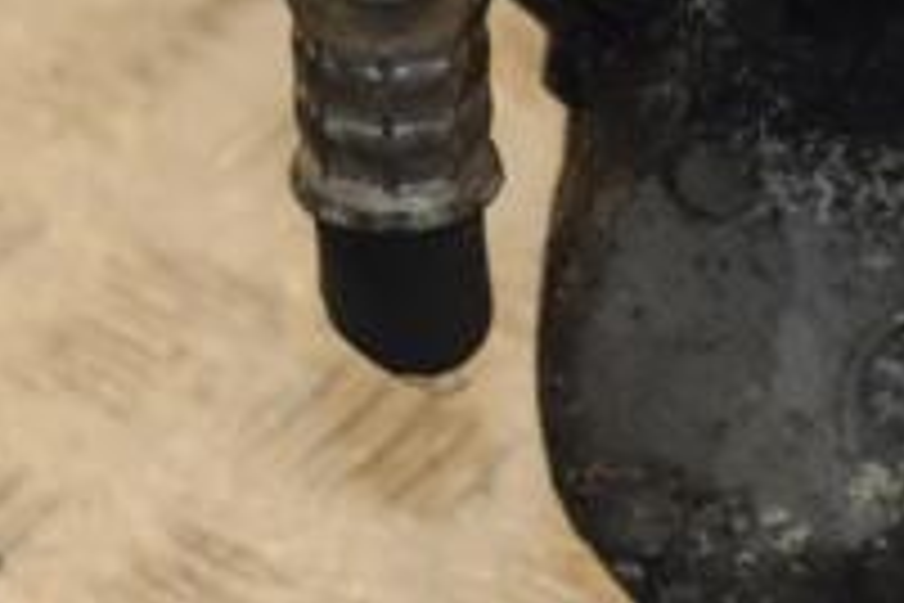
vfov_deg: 5.0
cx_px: 832
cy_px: 140
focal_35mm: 277
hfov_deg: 7.4
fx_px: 6955
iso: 800
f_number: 5.3
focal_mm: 62
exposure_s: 1/160
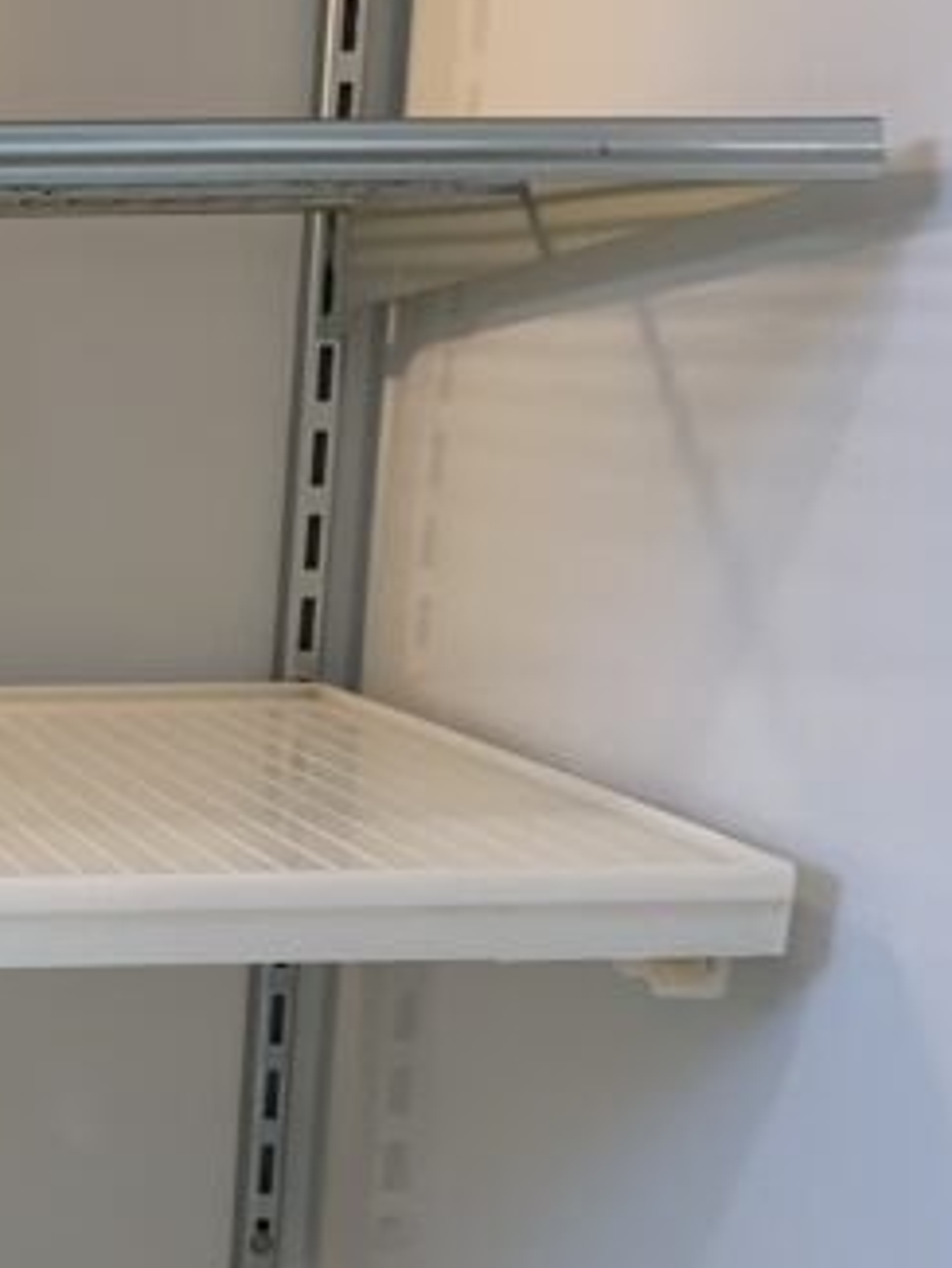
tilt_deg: -16.2
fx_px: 3005
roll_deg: -1.2
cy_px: 1155
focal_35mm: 82
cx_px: -511
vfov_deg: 23.2
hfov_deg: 16.3
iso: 50
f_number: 1.8
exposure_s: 1/60
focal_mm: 4.25
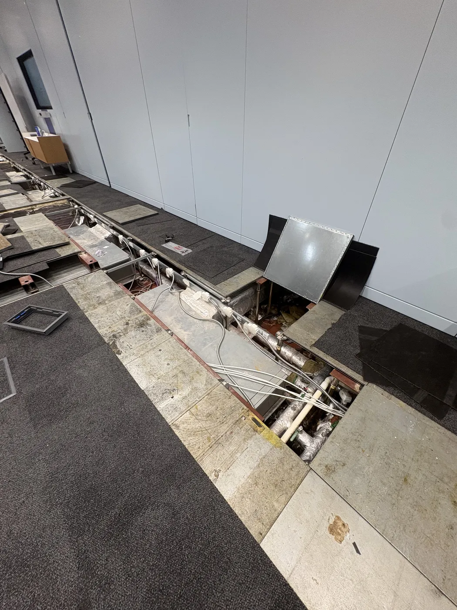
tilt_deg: -38.3
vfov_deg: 102.1
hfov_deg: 85.7
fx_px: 246
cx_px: 228
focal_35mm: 14
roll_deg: +1.0
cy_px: 305
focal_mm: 2.22
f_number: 2.2
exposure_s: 1/100
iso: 200
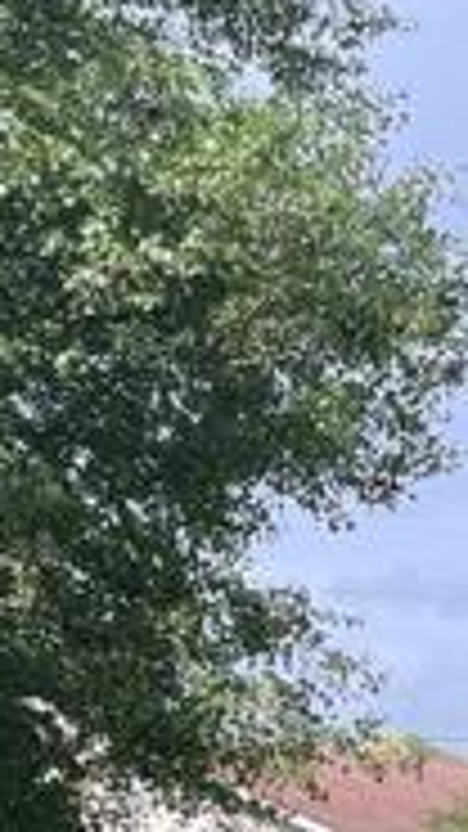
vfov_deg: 20.5
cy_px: 980
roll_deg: +0.1
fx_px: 2163
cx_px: 922
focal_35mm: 98
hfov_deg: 11.2
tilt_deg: -1.3
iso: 50
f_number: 1.6
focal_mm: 5.1
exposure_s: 1/676
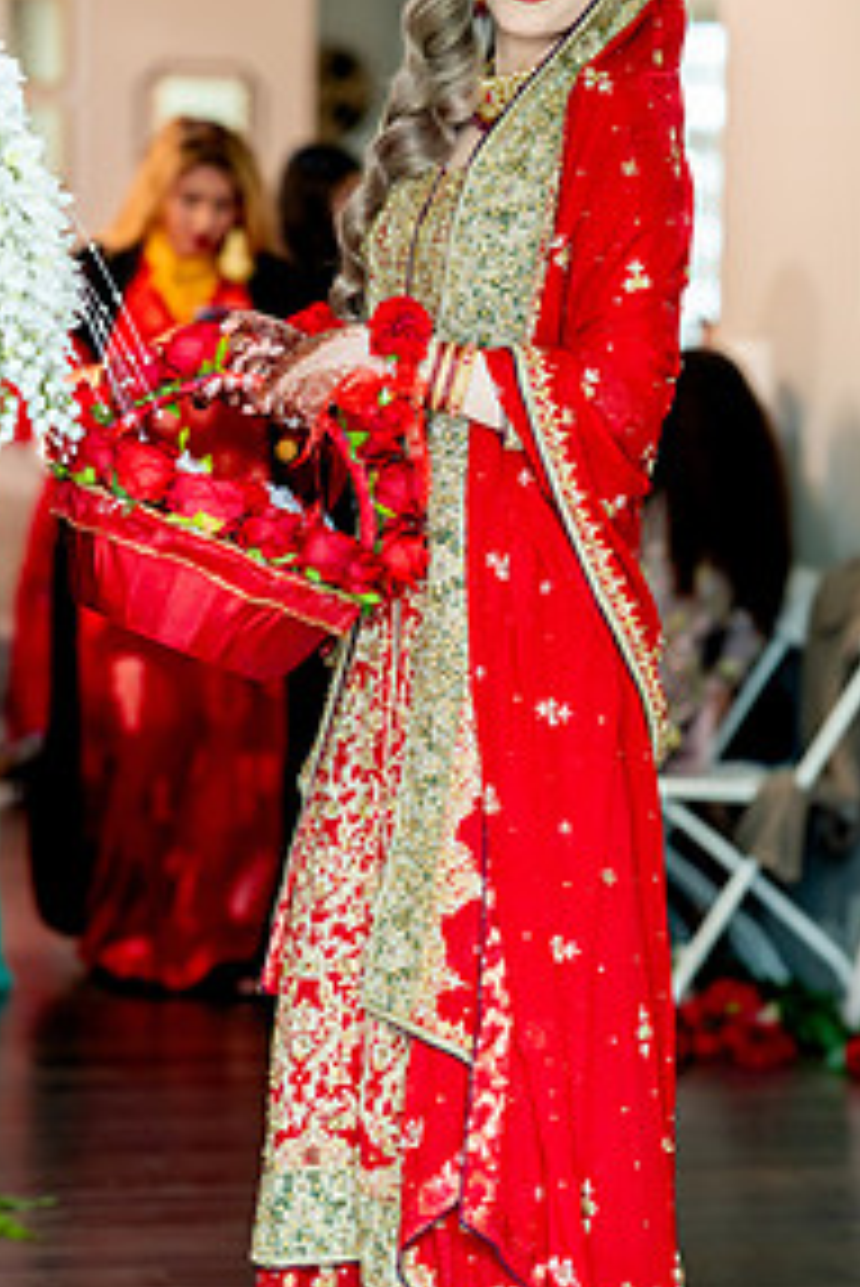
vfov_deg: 18.6
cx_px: 423
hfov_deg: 12.5
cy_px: 562
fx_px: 3937
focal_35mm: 110
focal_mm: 70
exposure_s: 1/200
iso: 800
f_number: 2
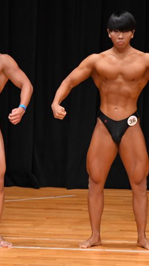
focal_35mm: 466
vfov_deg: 4.6
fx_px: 3277
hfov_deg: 2.6
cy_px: 140
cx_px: -25
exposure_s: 1/400
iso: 4000
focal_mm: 180
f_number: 5.6
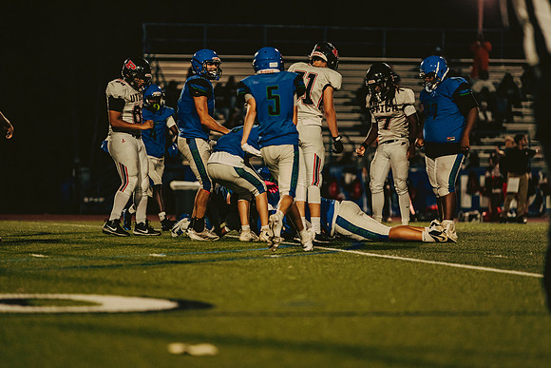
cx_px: 272
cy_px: 184
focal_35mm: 202
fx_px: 3086
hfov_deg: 10.2
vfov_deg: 6.8
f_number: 2.8
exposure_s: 1/1000
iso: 2500
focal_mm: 190
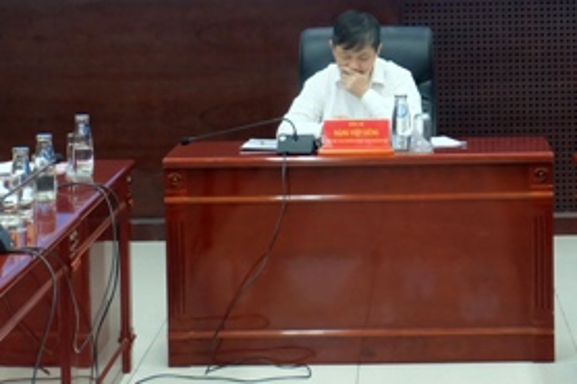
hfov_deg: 16.4
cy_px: 45
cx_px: 365
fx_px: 2002
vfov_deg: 10.9
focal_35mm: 125
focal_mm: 38.7
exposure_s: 1/70
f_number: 5.3
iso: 2500
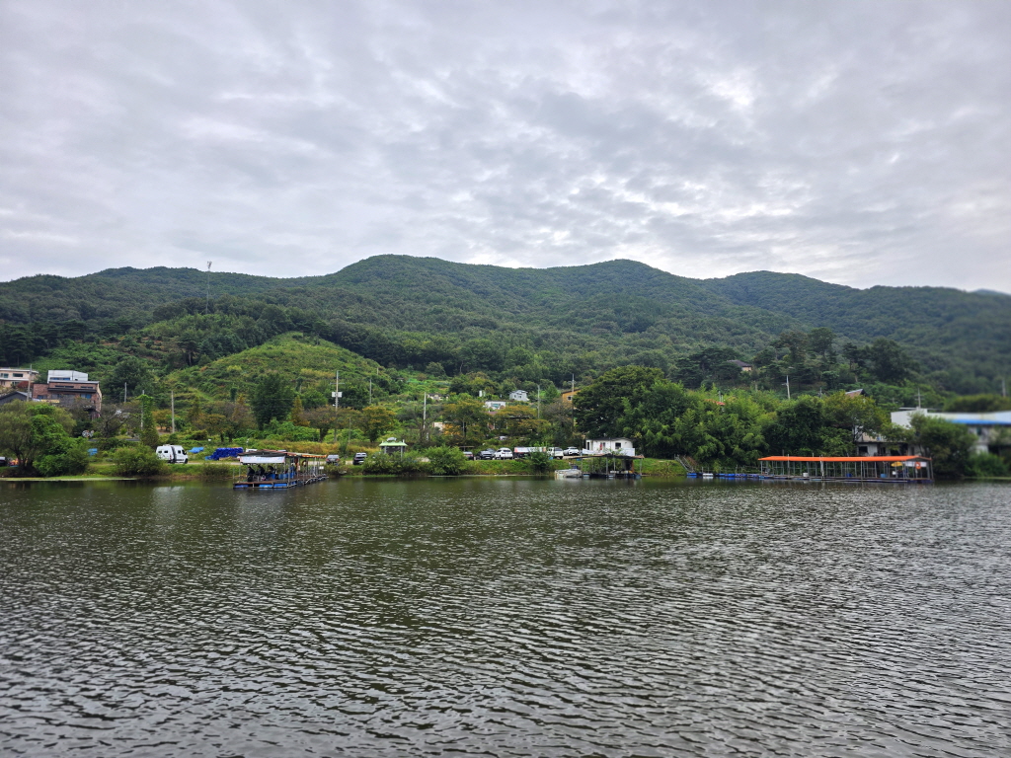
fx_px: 672
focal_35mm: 23
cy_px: 379
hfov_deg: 73.9
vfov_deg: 58.9
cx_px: 506
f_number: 1.7
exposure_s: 1/359
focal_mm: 6.3
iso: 32
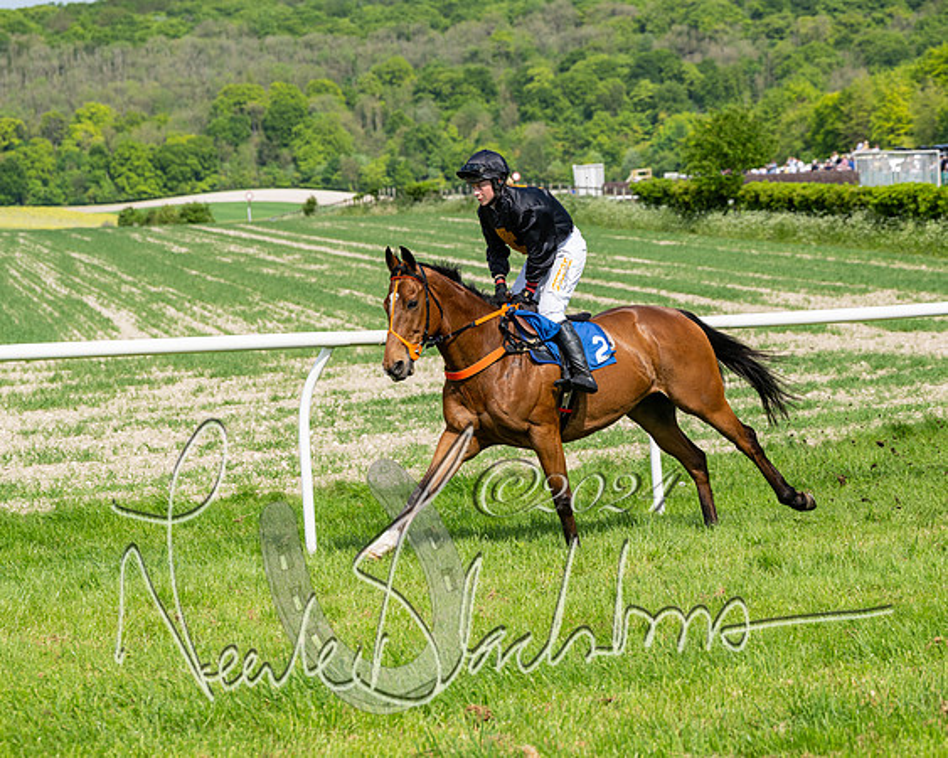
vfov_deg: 13.0
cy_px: 379
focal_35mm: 118
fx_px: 3318
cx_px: 474
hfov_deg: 16.3
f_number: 5.6
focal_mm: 105
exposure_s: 1/1250
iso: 200
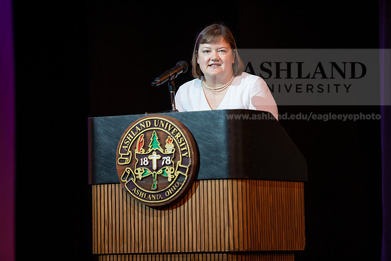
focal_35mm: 170
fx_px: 1847
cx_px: 196
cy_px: 130
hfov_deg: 12.1
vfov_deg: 8.1
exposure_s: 1/200
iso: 800
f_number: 3.2
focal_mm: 170
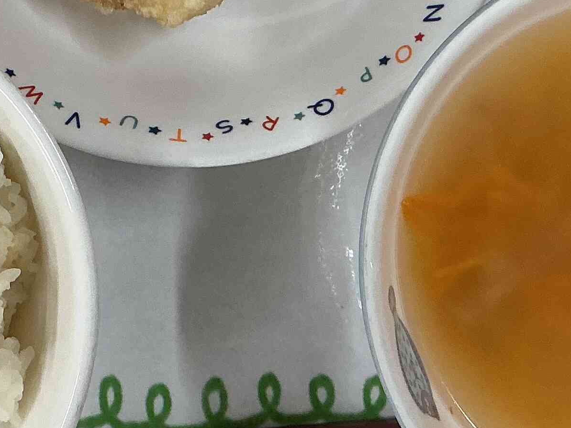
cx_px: 172
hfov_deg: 19.9
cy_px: -12
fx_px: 1617
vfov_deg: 14.8
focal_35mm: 98
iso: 50
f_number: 1.8
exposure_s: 1/120
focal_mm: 3
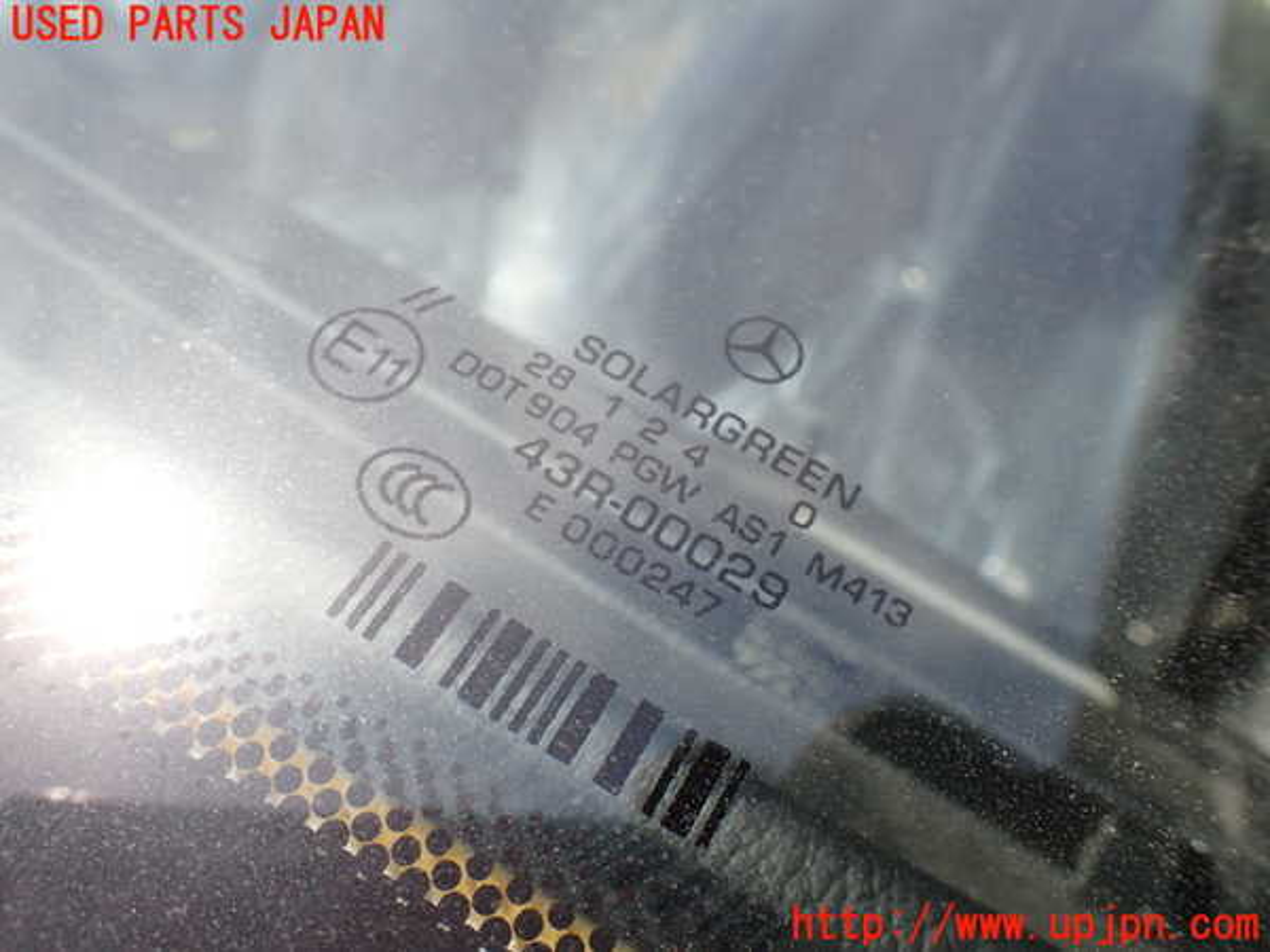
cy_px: 476
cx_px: 635
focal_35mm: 30
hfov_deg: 60.0
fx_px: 1101
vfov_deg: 46.8
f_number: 3.2
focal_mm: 5.4
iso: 100
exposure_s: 1/640
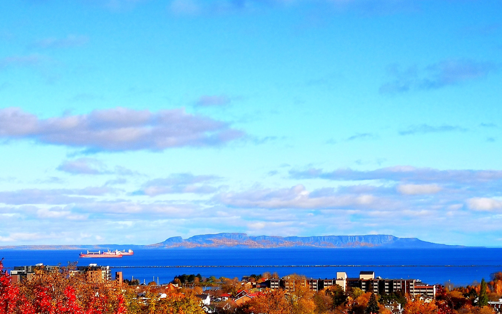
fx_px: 1081
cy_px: 207
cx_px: 276
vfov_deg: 16.5
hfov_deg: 26.1
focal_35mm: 79
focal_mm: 3.95
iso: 50
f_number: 1.8
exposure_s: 1/3185
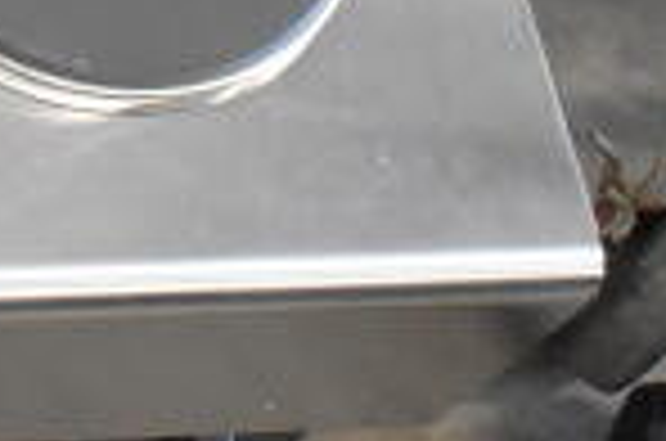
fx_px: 3434
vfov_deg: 7.1
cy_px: -439
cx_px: -572
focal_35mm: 186
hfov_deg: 10.4
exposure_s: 1/50
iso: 4500
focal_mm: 30
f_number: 4.2
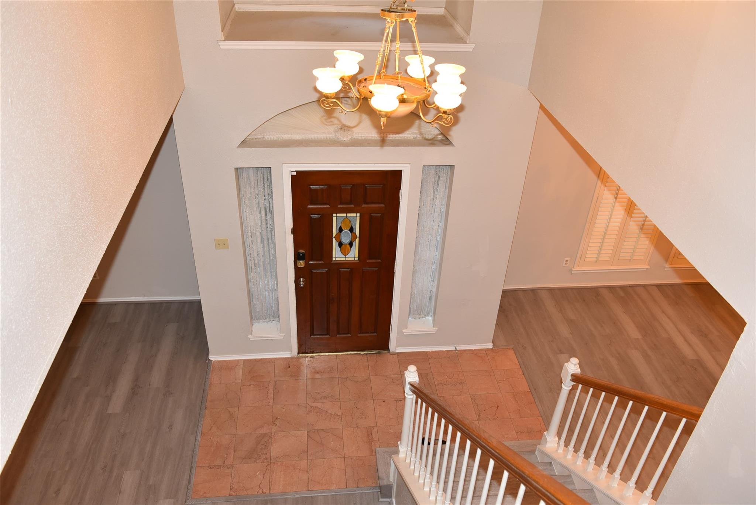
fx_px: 609
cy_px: 252
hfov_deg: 63.7
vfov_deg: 45.0
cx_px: 378
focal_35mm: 29
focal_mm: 29
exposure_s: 1/80
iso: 800
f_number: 4.5
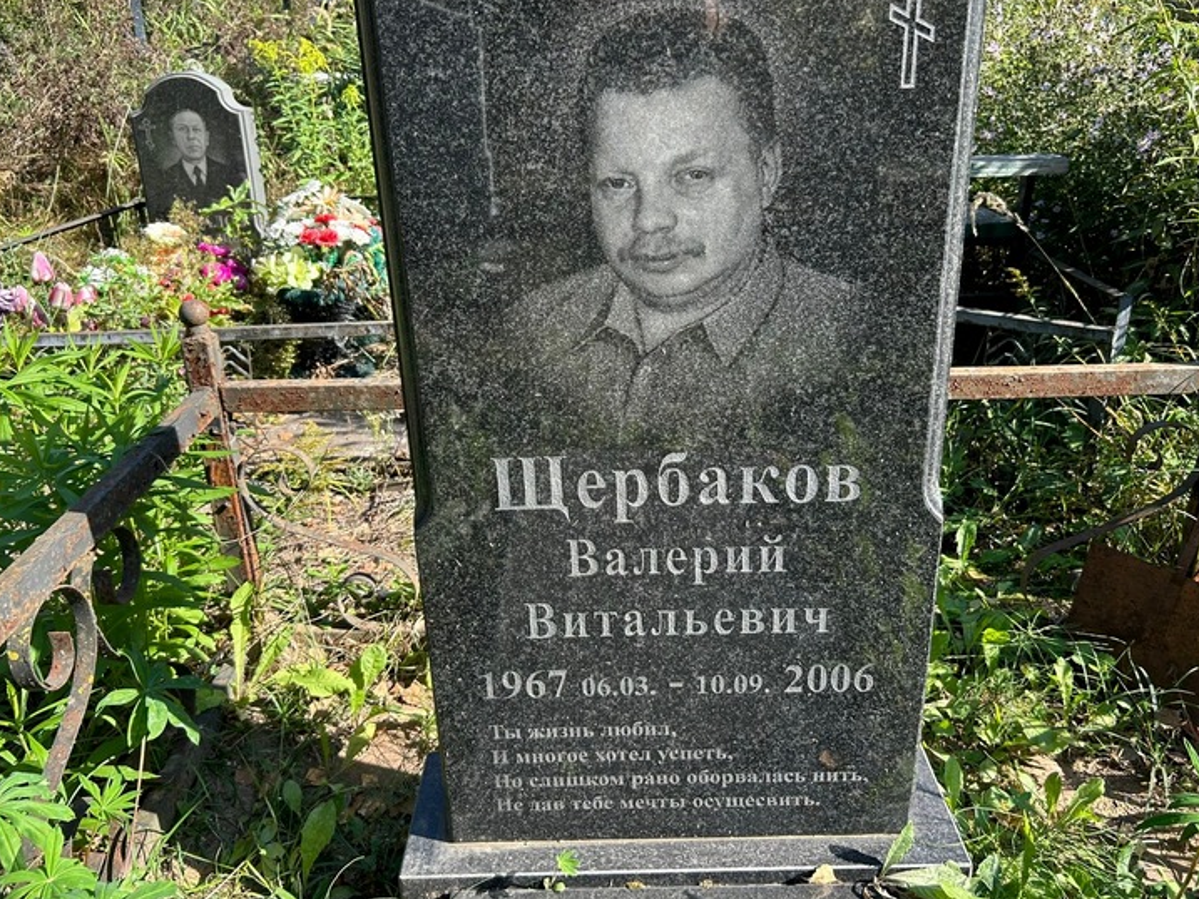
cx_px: 595
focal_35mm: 29
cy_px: 404
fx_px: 1005
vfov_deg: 48.2
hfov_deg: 61.7
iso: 50
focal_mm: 5.7
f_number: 1.5
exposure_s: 1/924
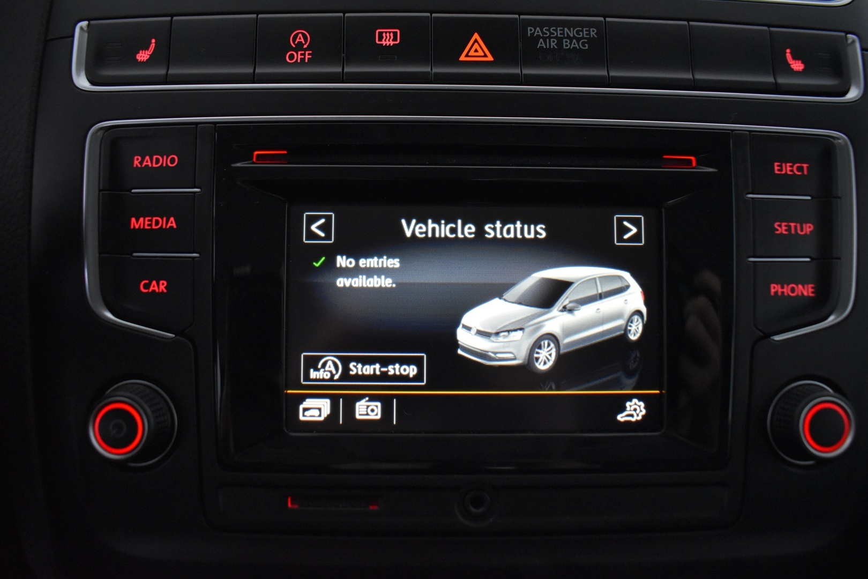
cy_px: 290
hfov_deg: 67.4
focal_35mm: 27
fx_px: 651
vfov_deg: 47.9
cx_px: 434
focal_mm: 18
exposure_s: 1/45
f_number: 3.5
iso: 3200
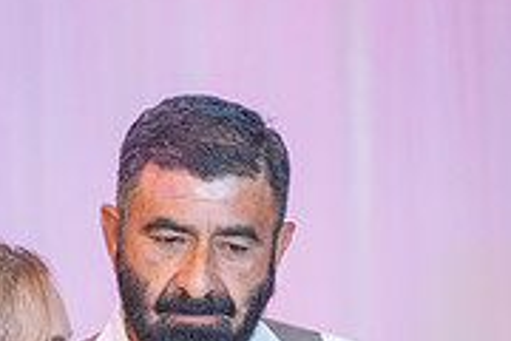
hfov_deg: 9.1
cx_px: 182
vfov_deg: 6.0
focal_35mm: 225
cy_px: 485
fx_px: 3194
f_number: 2.8
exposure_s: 1/160
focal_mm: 70
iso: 1000
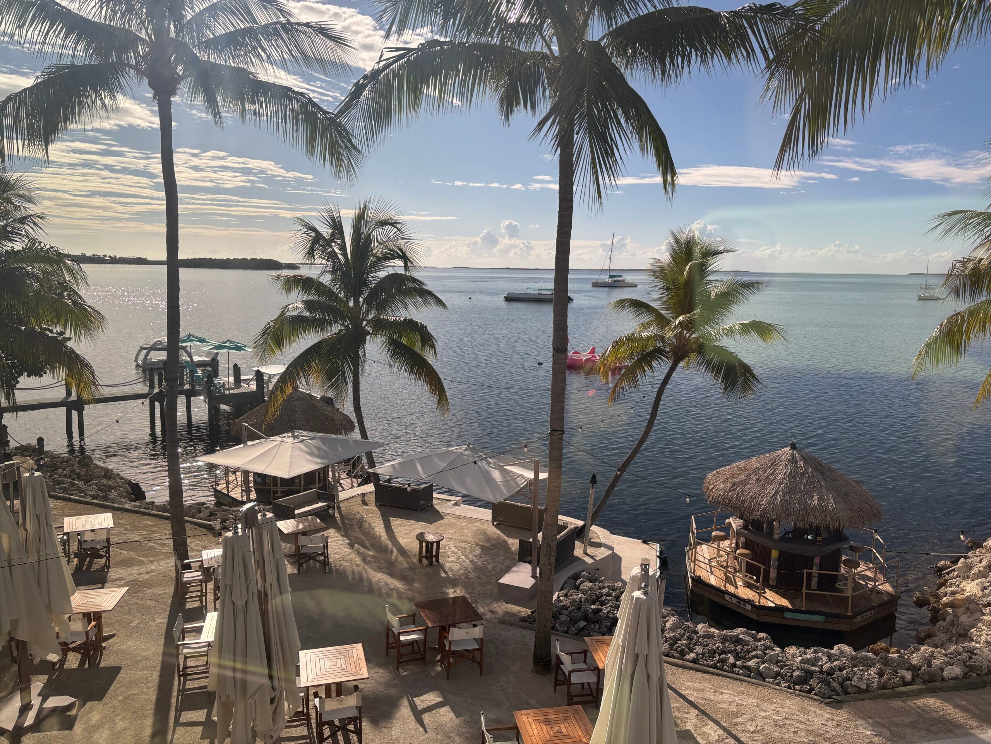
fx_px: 744
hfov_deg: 67.3
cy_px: 372
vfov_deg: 53.1
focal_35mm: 26
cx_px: 496
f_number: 1.6
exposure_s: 1/4630
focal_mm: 5.96
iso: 50
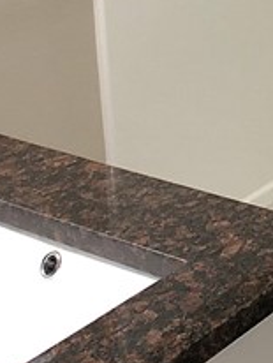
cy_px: -182
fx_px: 1459
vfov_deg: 13.4
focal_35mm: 139
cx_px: 569
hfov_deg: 9.8
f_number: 1.8
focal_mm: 3.99
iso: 64
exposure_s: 1/15
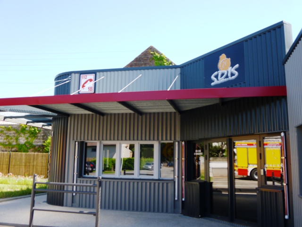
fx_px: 297
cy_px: 114
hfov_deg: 54.0
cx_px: 151
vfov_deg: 41.8
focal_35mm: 34
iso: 100
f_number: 3.5
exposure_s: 1/160
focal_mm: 6
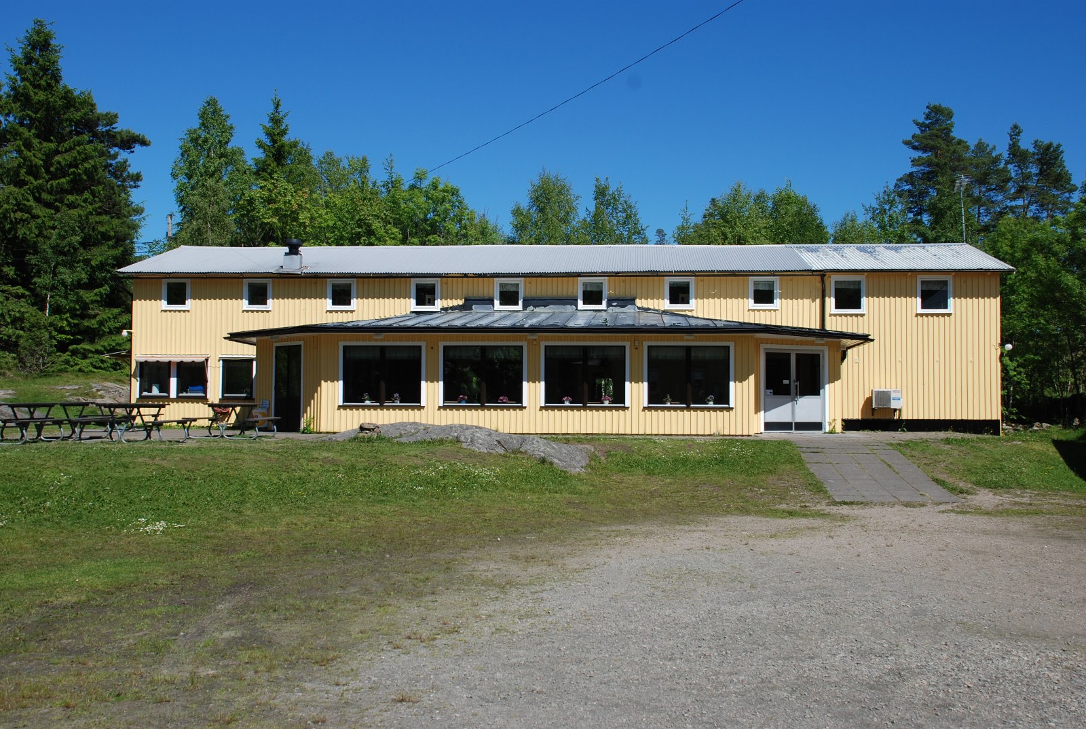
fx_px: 1179
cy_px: 364
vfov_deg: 34.4
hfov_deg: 49.5
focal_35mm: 39
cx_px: 543
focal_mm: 26
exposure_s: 1/250
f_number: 8
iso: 100
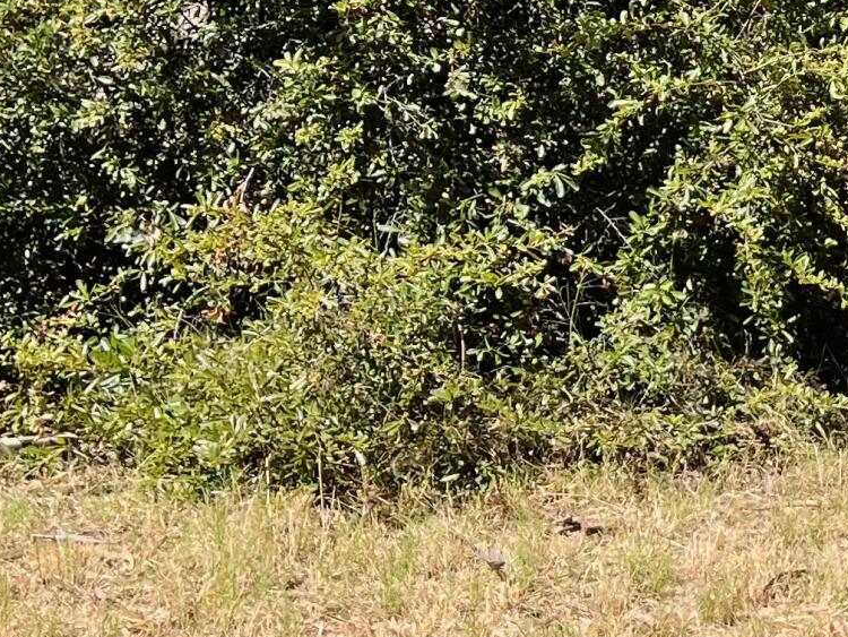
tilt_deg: +2.5
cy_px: 171
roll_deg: +1.3
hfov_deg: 16.7
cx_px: 1364
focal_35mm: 104
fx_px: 2549
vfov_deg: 14.2
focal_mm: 5.1
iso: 50
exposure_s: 1/1992
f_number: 1.6
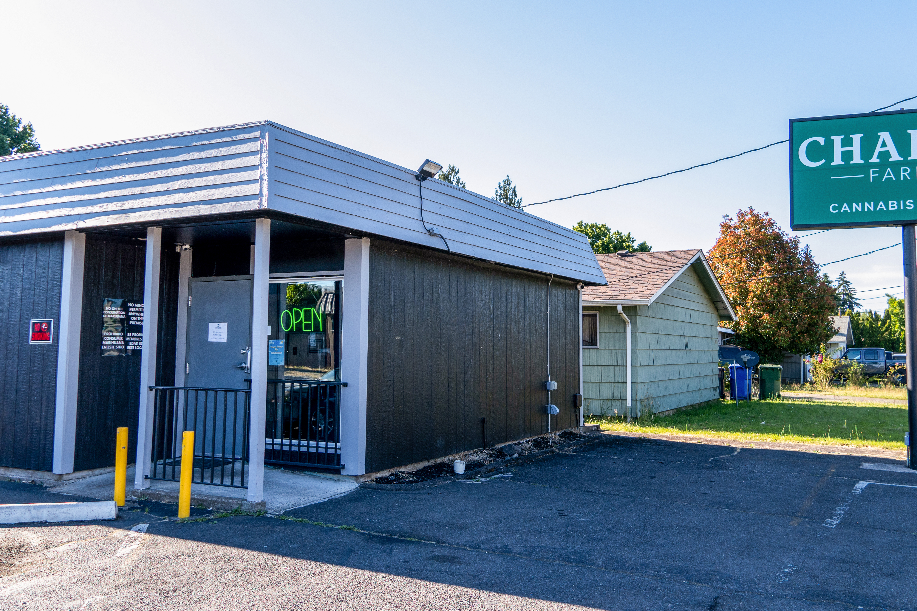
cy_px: 283
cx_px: 523
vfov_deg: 39.9
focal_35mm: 33
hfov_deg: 57.0
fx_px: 841
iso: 100
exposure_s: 1/160
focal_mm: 18
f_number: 6.3
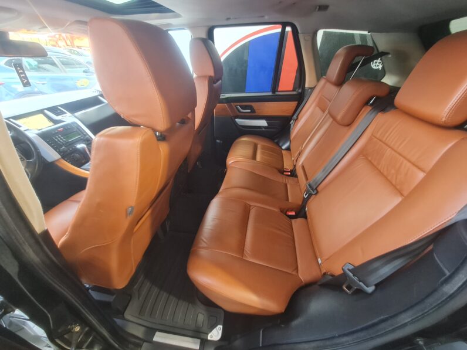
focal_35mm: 13
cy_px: 175
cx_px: 234
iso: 320
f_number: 2.2
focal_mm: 2.2
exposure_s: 1/33
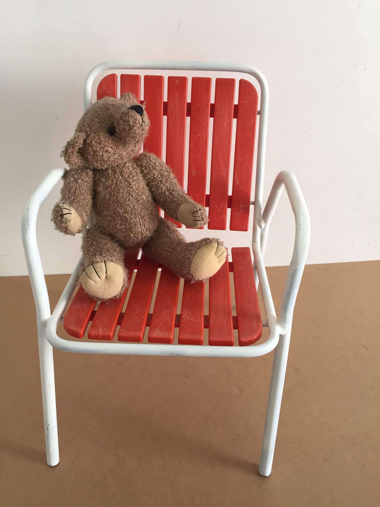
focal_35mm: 29
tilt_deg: -32.7
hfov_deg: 48.2
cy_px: 254
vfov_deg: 61.7
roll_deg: -1.2
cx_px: 190
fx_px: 424
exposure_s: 1/33
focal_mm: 4.15
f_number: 2.2
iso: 40
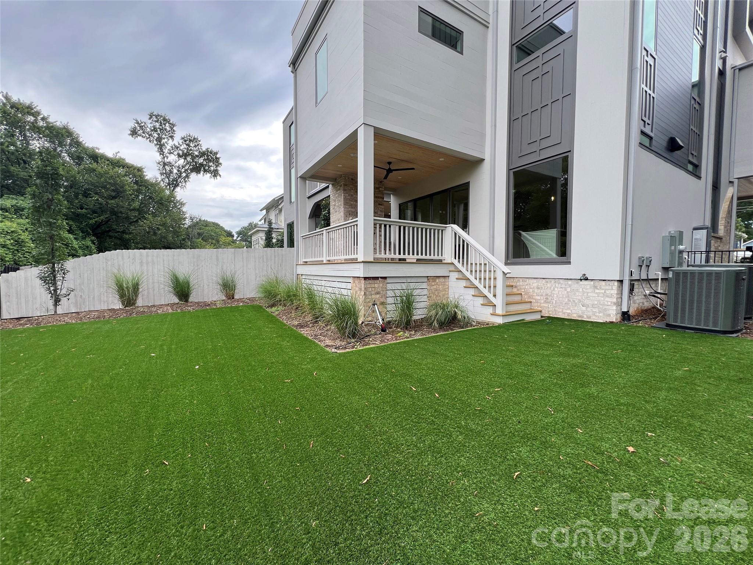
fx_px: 283
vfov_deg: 89.9
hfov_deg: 106.2
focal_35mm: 13
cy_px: 282
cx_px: 376
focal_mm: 1.57
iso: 32
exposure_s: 1/376
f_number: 1.8
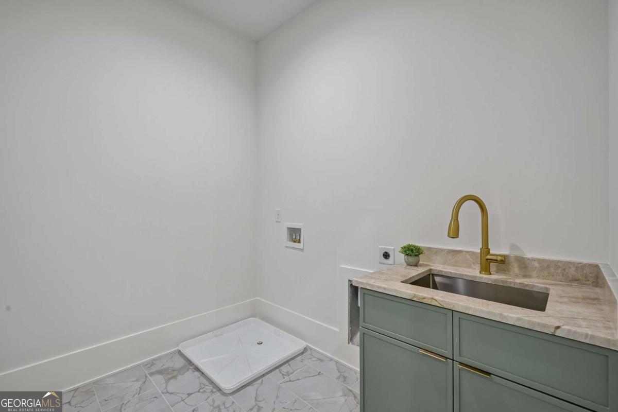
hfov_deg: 98.5
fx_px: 266
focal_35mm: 16
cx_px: 309
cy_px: 206
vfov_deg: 75.5
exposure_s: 1/15
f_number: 8
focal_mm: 15.5
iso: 500
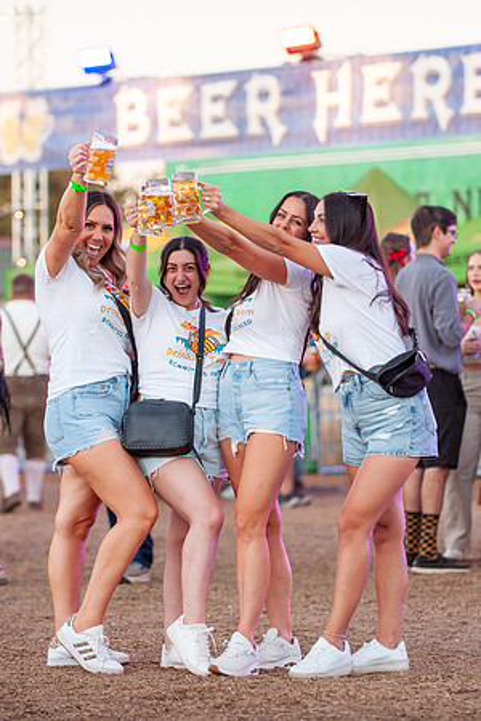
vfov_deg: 11.8
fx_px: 3490
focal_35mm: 174
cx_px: 245
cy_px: 360
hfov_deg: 7.9
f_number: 2.8
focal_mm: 116
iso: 640
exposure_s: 1/250
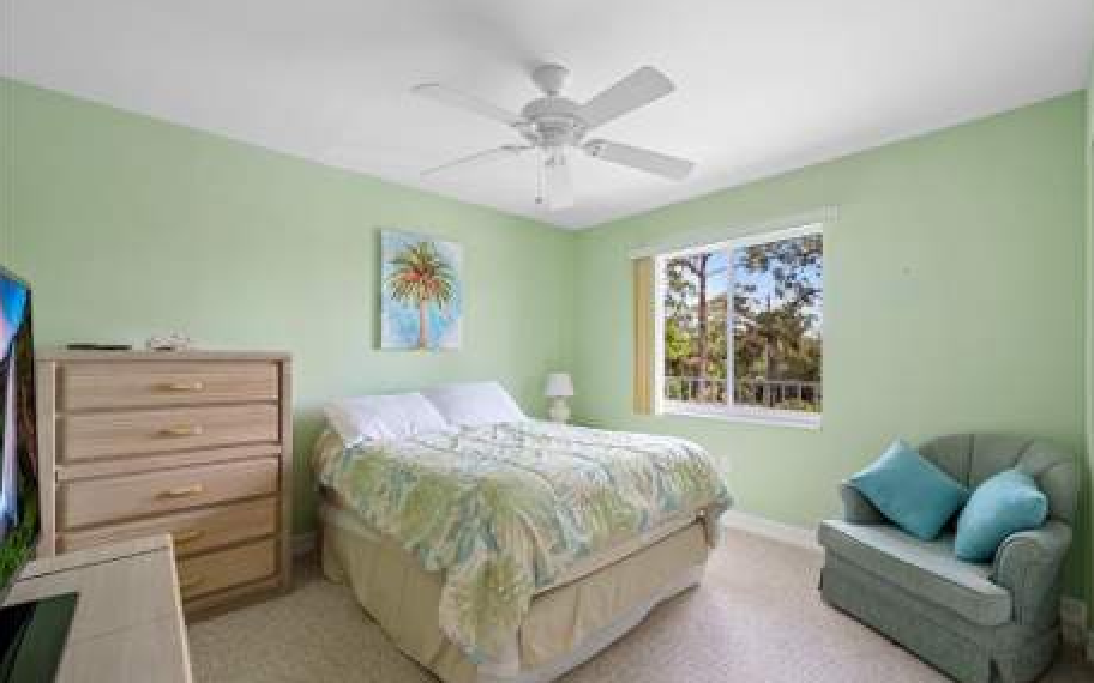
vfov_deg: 74.8
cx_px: 573
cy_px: 356
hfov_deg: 101.4
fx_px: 447
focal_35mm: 15
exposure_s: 1/10
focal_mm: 14
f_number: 7.1
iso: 1250
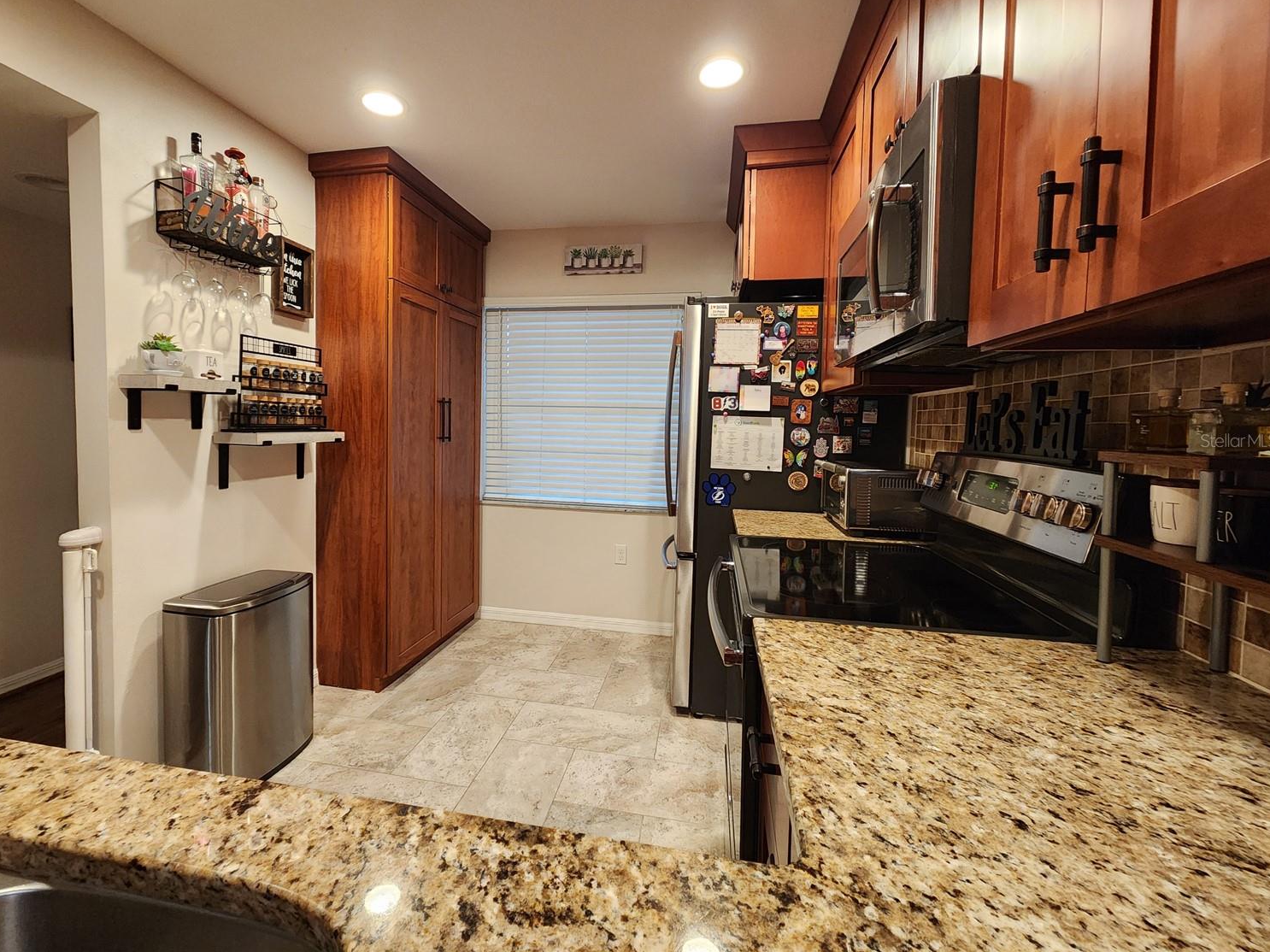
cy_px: 440
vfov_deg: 85.5
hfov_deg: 102.0
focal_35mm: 14
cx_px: 597
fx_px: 514
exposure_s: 1/60
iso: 400
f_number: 2.2
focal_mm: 2.2
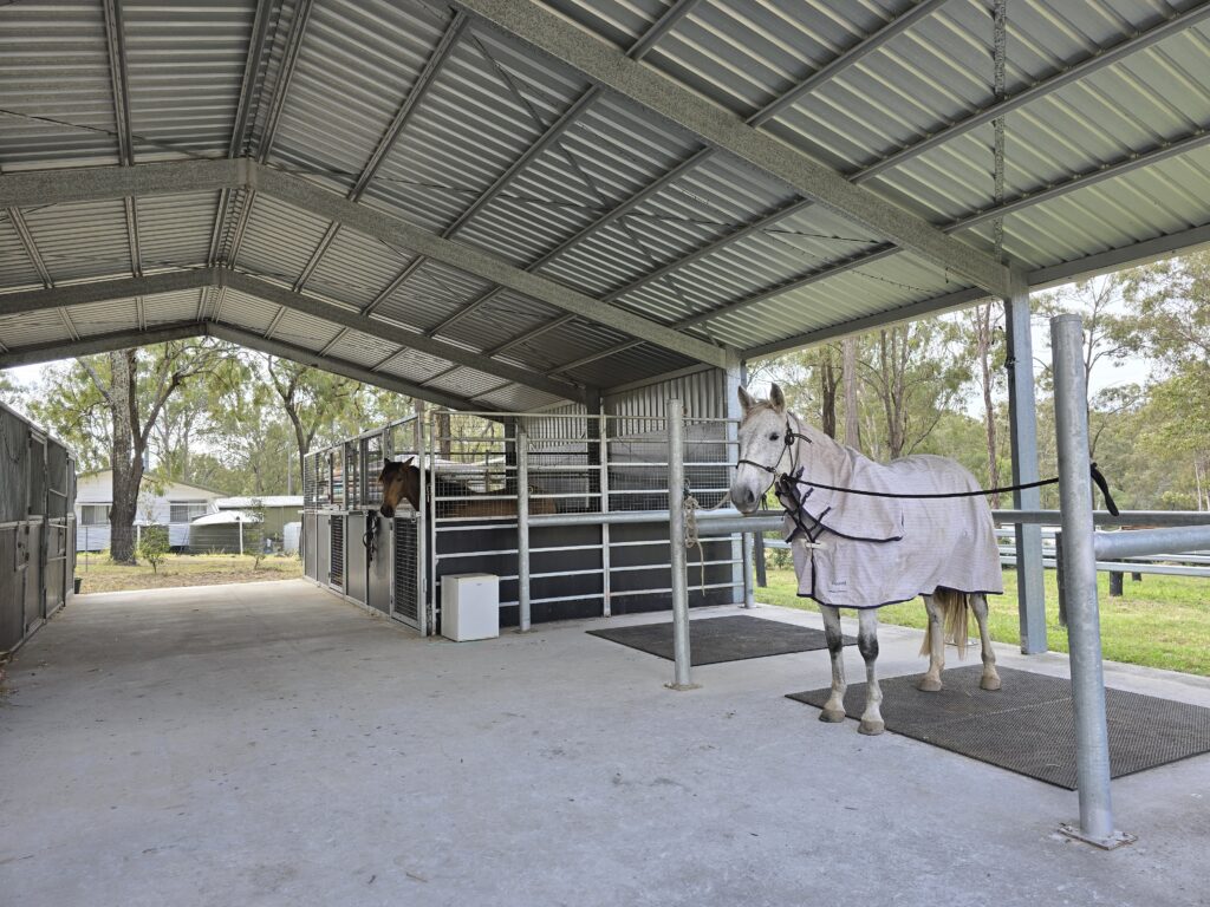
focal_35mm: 23
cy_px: 454
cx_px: 605
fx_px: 804
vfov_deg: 58.9
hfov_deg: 73.9
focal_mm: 6.3
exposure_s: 1/180
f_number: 1.7
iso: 20
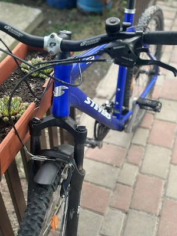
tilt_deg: -43.9
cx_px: 88
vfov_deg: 39.7
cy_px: 118
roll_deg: -1.2
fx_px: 327
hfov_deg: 30.3
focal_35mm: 48
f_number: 1.78
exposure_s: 1/121
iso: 64
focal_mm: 6.86
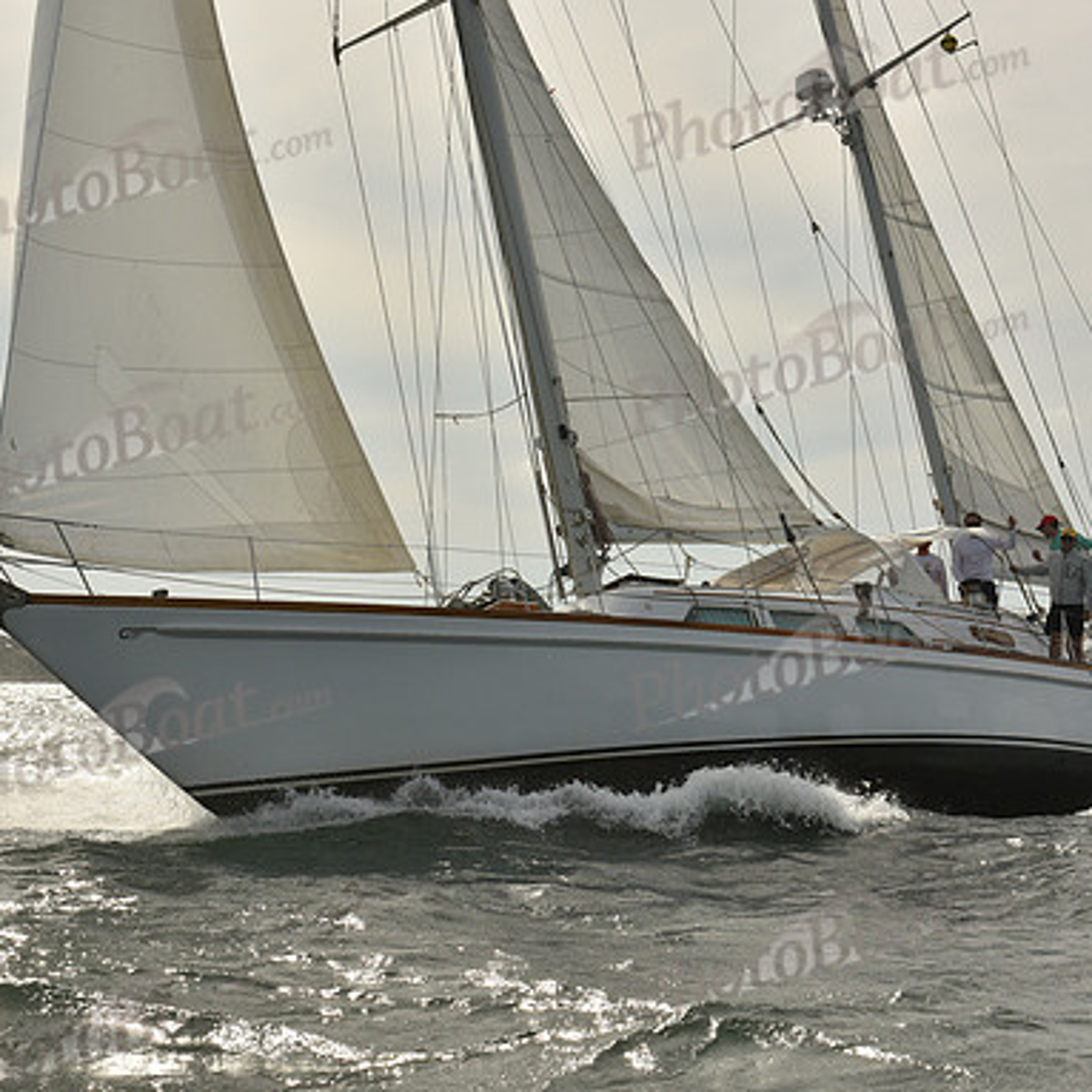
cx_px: 482
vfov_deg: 19.3
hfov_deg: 19.3
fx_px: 3212
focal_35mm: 90
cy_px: 549
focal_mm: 70
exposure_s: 1/1250
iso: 320
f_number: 11
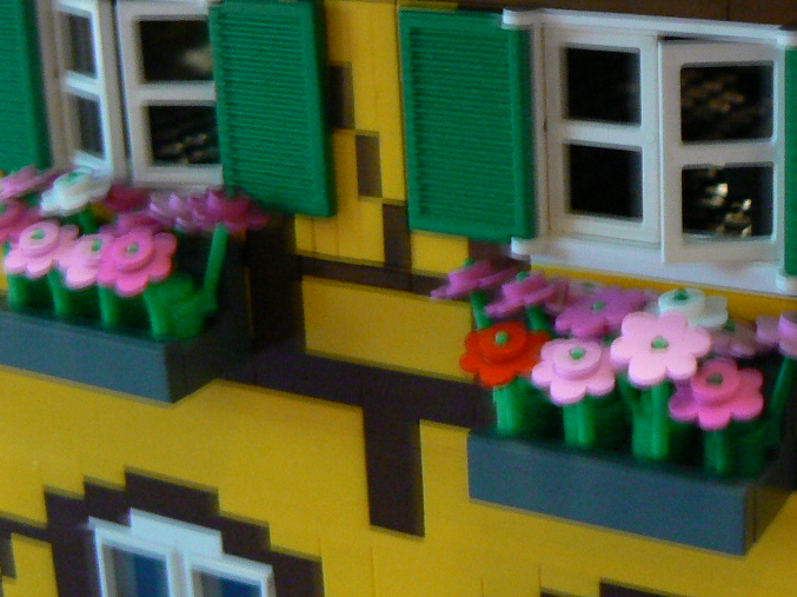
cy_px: 117
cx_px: 616
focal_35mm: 70
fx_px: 1611
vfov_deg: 20.7
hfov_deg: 27.3
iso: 200
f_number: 2.8
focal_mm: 6
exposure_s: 1/2.5
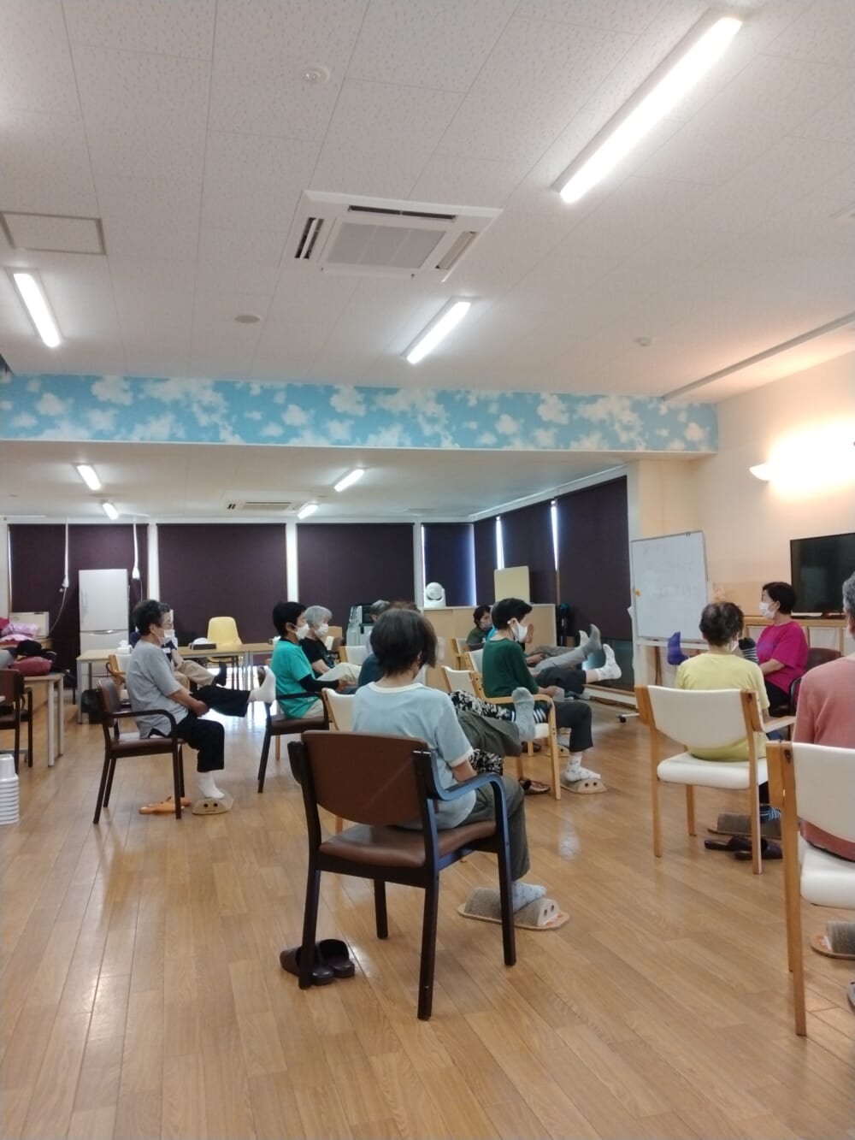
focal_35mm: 27
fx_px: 889
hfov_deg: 51.4
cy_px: 570
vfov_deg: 65.3
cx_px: 428
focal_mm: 3.61
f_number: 1.8
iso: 400
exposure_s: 1/60
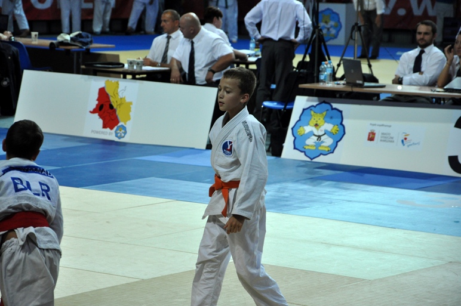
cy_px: 153
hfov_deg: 13.1
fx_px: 2015
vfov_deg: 8.7
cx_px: 230
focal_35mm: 158
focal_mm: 105
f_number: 5.6
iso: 1400
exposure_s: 1/500
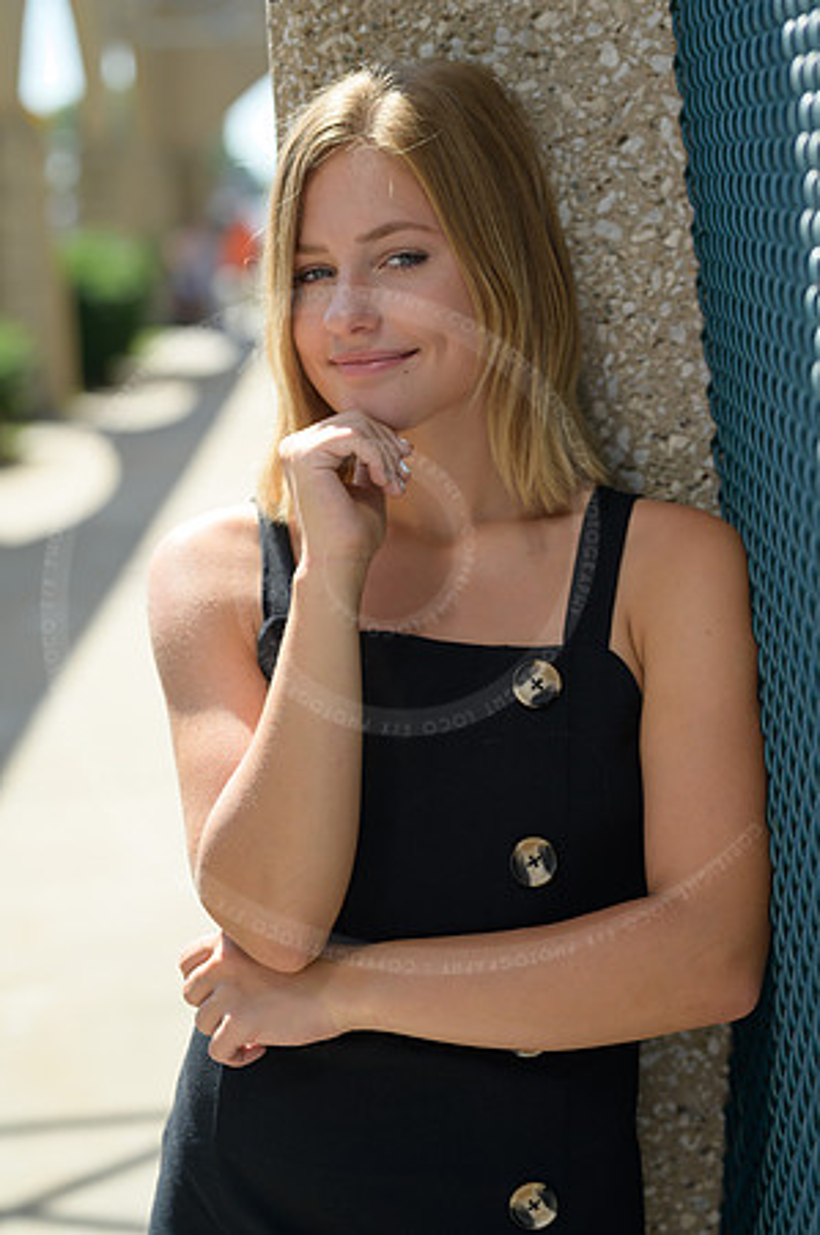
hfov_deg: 16.0
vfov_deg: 23.9
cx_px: 410
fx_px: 2911
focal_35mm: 85
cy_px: 618
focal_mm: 85
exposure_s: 1/800
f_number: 3.2
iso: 160
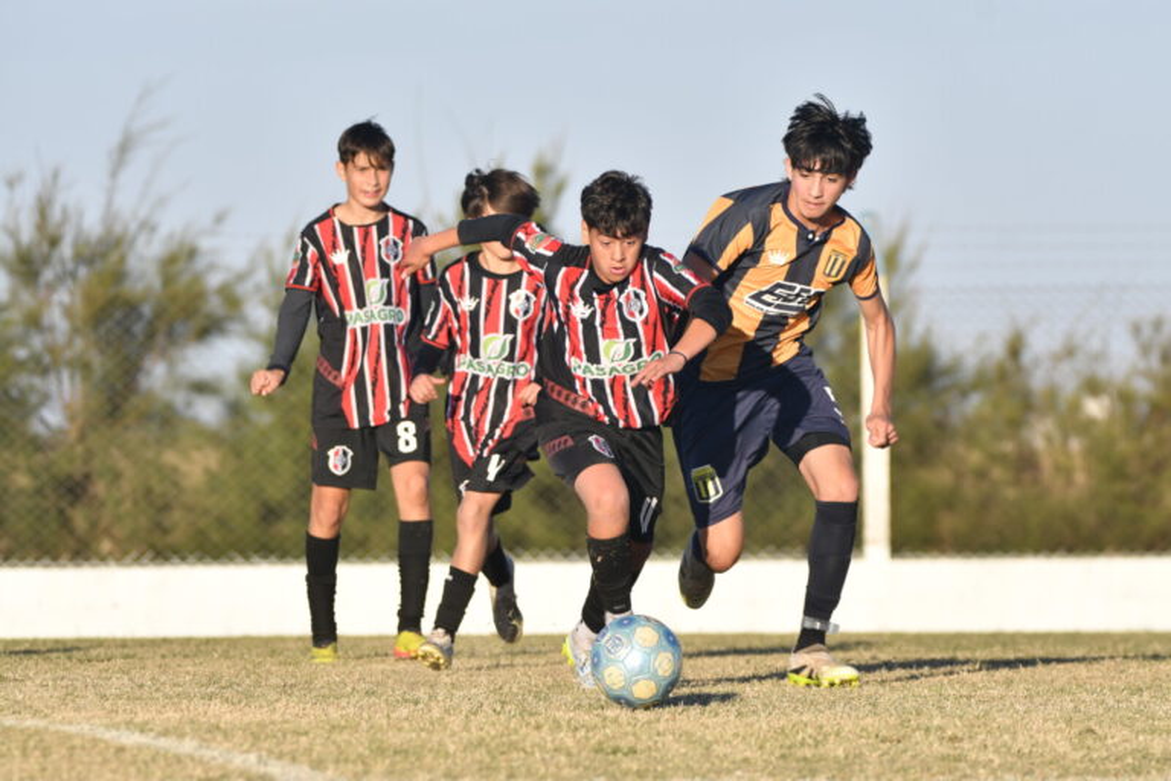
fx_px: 13661
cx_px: 586
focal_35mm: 420
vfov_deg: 3.3
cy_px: 390
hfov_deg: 4.9
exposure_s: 1/400
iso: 100
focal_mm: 280
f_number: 5.6
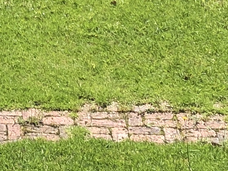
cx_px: -97
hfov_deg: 9.6
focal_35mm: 201
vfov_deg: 7.0
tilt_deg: -13.1
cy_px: -222
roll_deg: +1.0
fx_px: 1323
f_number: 1.8
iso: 20
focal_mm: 3.99
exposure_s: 1/1499
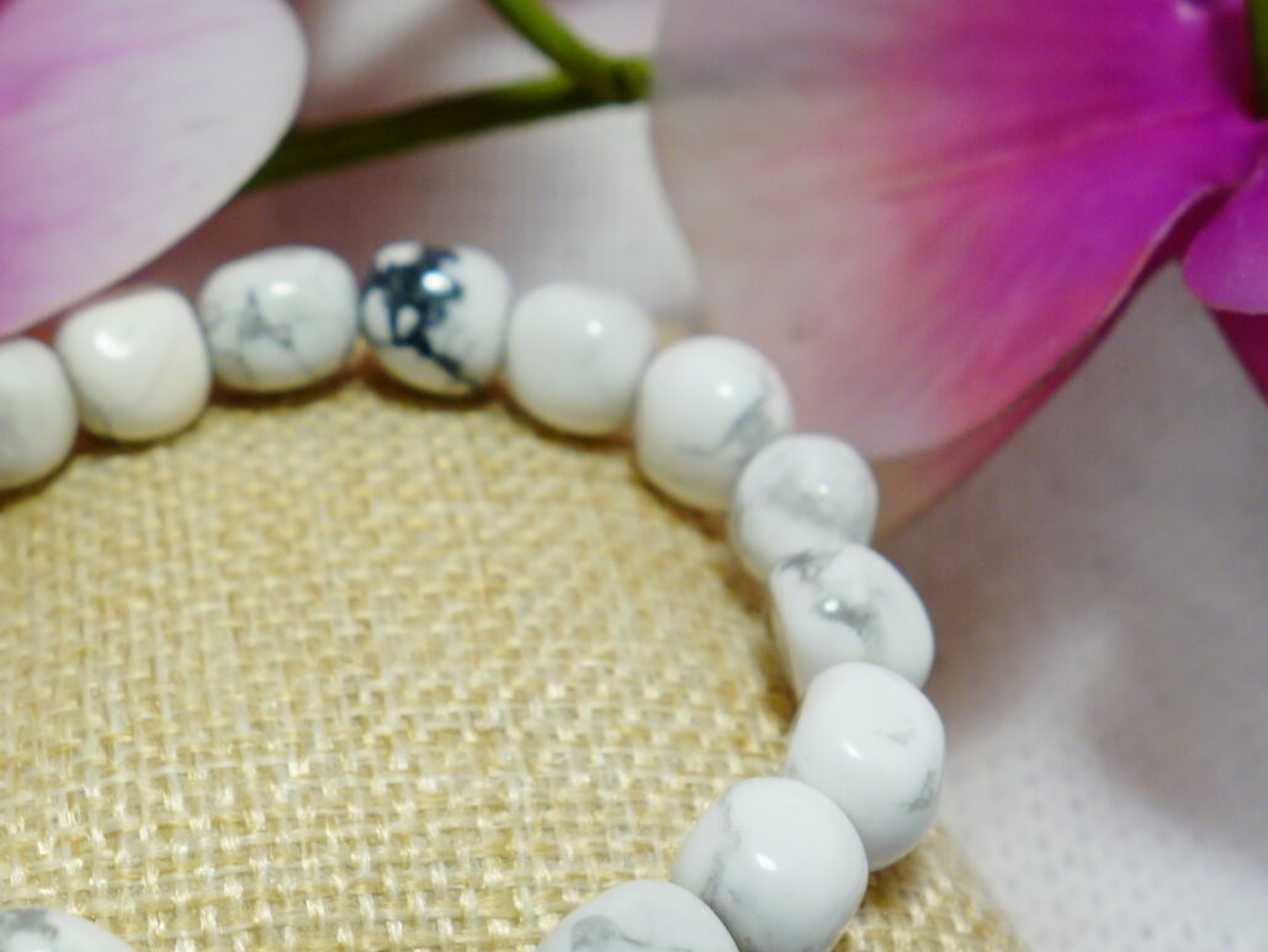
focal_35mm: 67
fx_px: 2455
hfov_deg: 28.6
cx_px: 325
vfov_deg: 21.9
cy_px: 516
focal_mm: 10.4
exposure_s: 1/60
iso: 125
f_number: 3.2
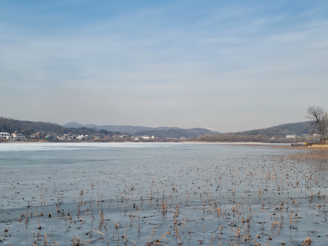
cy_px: 123
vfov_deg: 53.1
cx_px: 164
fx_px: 246
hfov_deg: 67.3
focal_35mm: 26
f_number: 1.8
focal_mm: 5.4
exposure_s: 1/3937
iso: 50
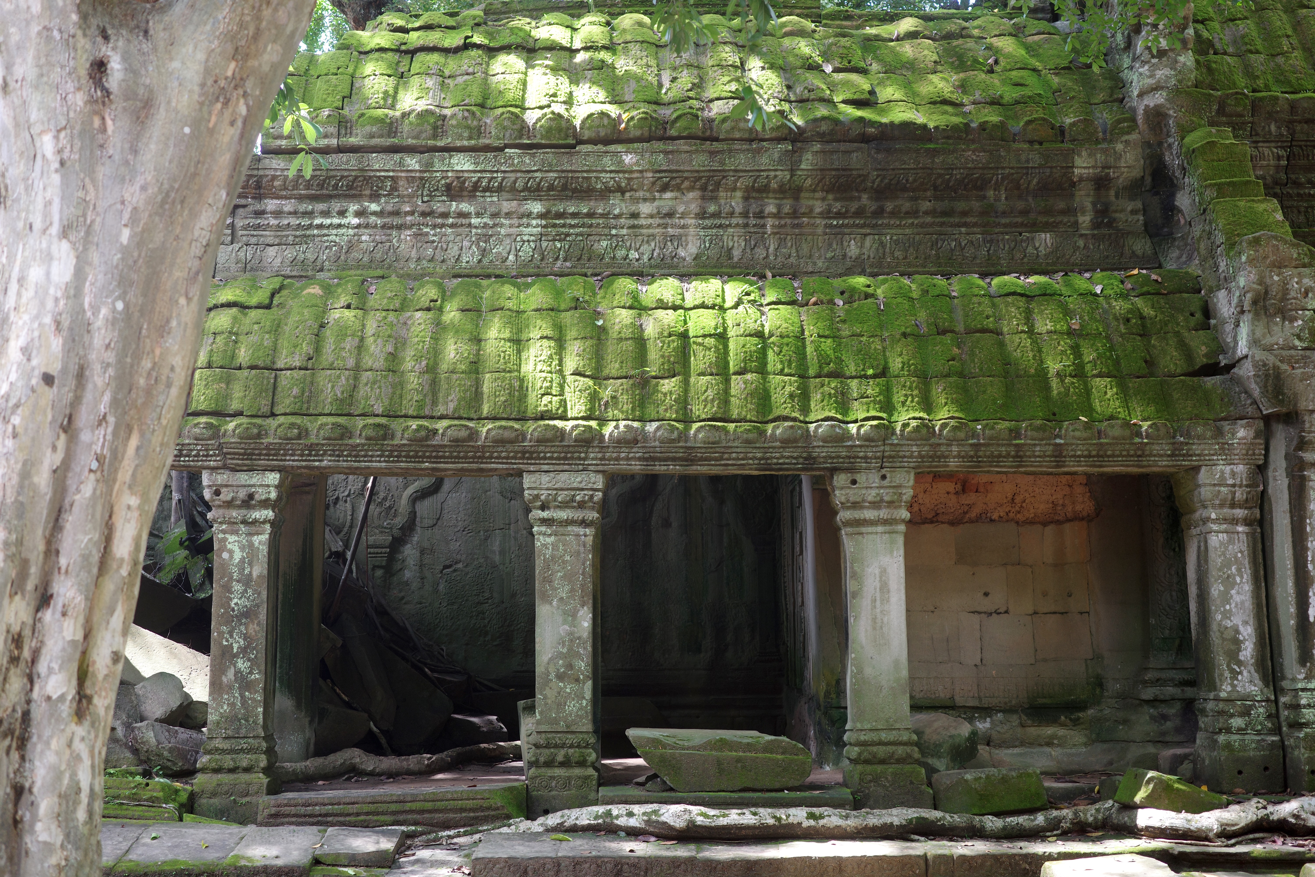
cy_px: 438
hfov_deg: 48.5
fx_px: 1461
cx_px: 658
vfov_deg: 33.4
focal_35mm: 40
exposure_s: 1/80
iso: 200
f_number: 2.8
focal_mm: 26
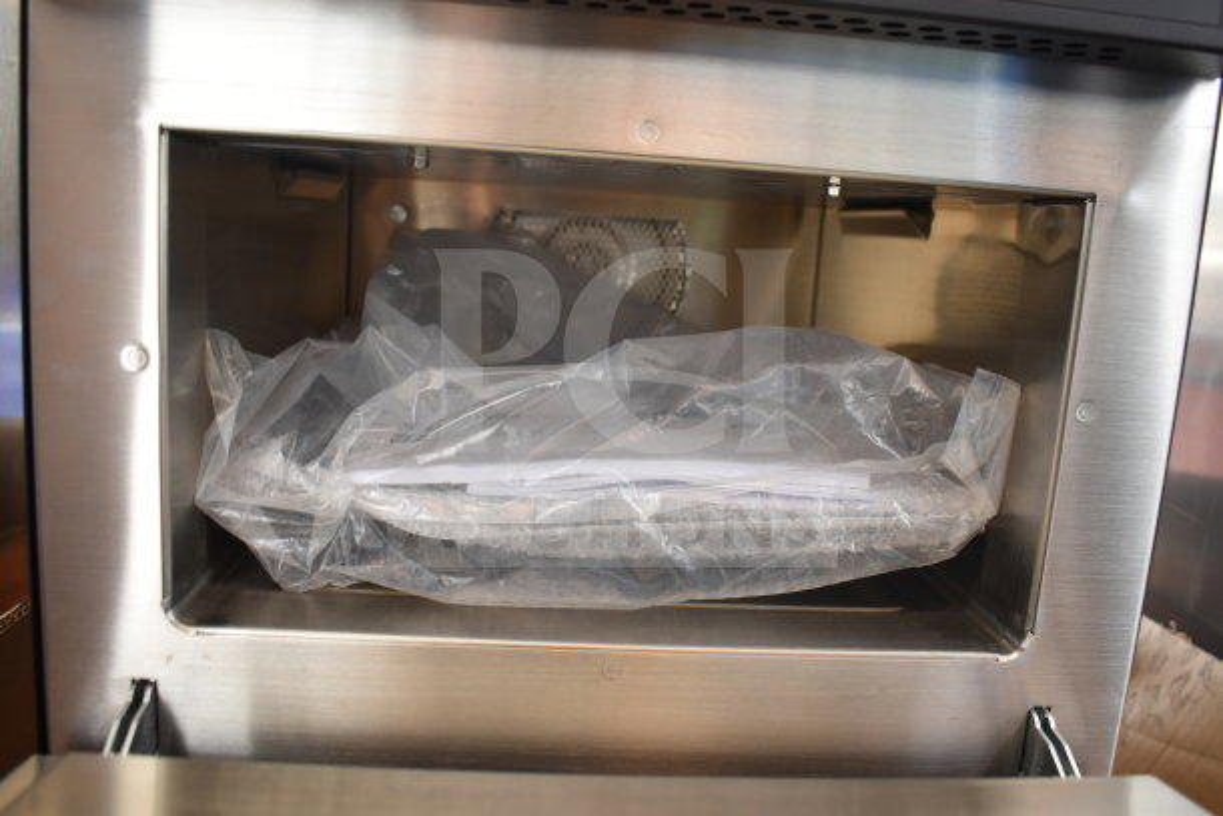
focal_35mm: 30
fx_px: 1019
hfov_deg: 61.9
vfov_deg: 43.6
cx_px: 612
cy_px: 408
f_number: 3.8
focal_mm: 20
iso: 560
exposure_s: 1/30
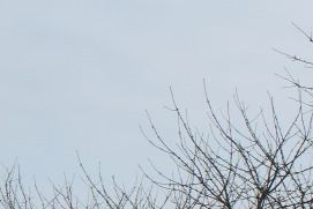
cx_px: 8
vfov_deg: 8.0
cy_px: 247
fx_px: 1479
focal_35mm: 170
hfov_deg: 12.0
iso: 400
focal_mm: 30
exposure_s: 1/350
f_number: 10
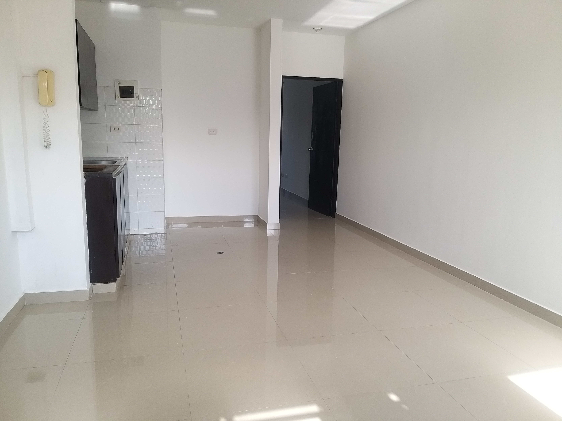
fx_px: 438
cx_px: 281
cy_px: 210
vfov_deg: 51.4
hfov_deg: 65.3
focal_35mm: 27
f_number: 1.7
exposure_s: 1/177
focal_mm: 3.93
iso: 50
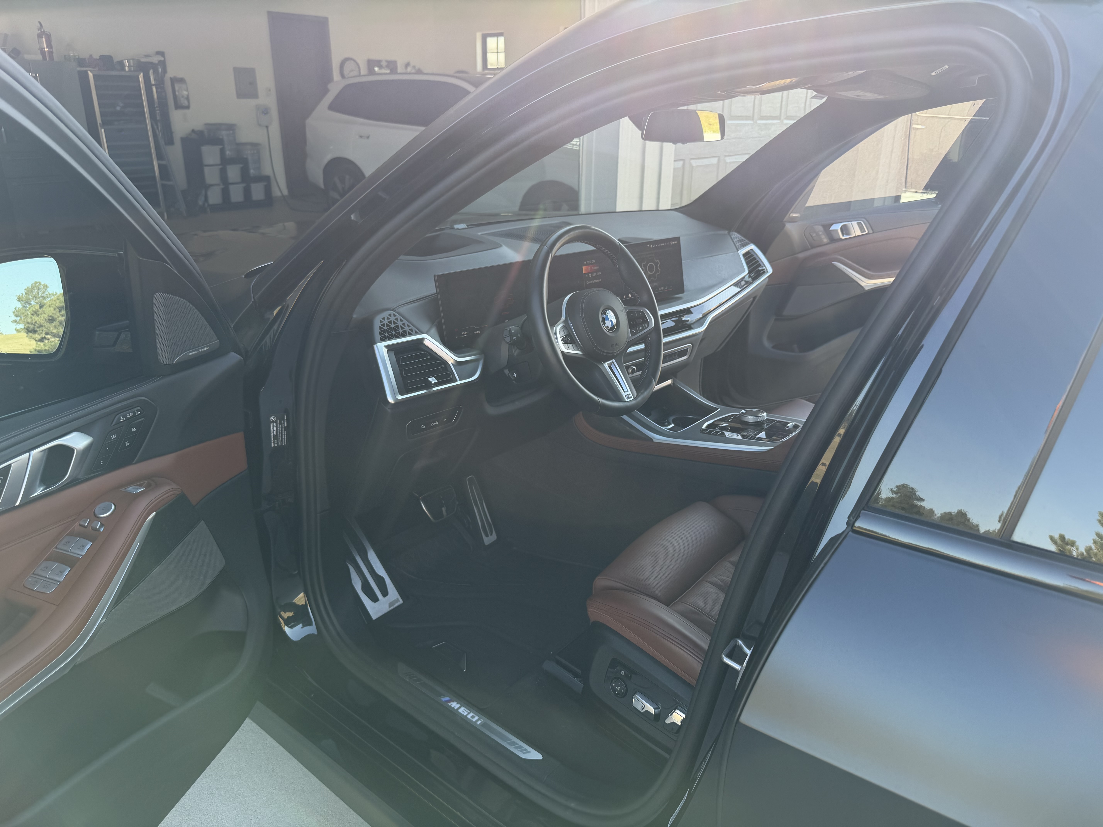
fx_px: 765
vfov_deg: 56.8
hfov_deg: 71.6
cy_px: 414
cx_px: 552
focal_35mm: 24
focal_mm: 6.76
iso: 80
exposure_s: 1/325
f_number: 1.78
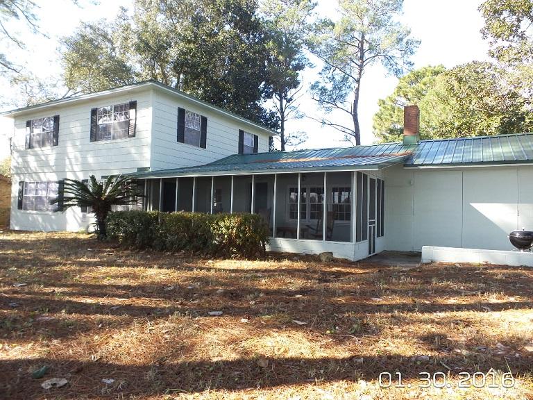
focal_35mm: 23
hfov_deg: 73.9
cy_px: 200
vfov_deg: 58.9
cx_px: 266
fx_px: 354
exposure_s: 1/100
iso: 100
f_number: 4
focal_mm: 4.1
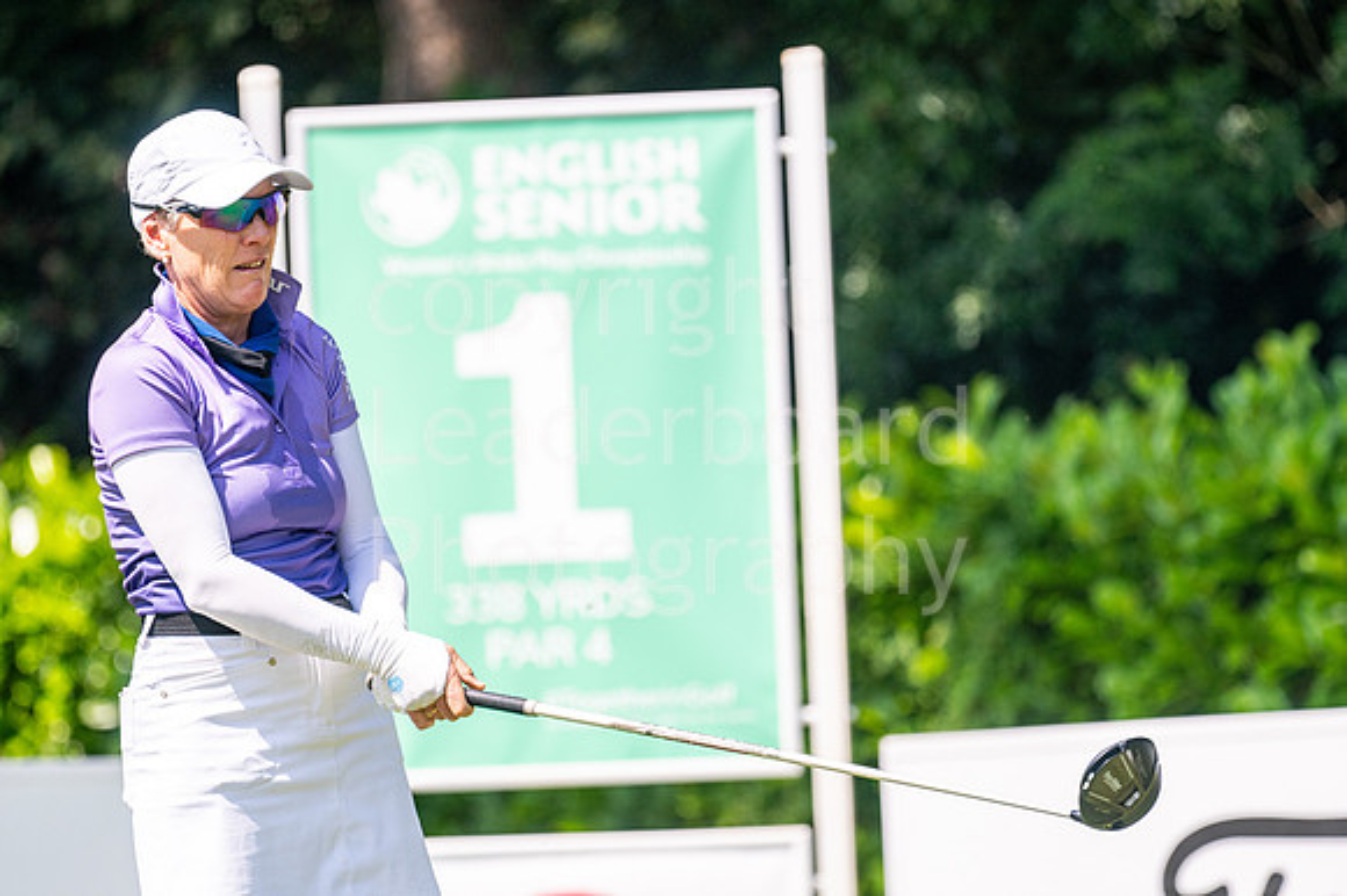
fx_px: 16827
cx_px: 674
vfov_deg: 3.1
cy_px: 448
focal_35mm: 450
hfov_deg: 4.6
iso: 200
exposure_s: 1/2000
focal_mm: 300
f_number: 4.5
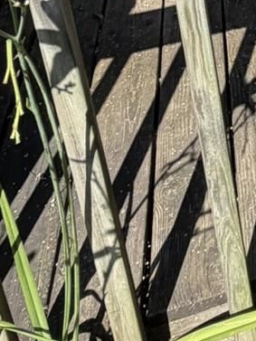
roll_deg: -1.4
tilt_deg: -18.3
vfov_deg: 20.4
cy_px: -224
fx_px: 749
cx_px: 507
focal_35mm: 76
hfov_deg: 15.6
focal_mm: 2.22
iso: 40
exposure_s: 1/770
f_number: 2.2
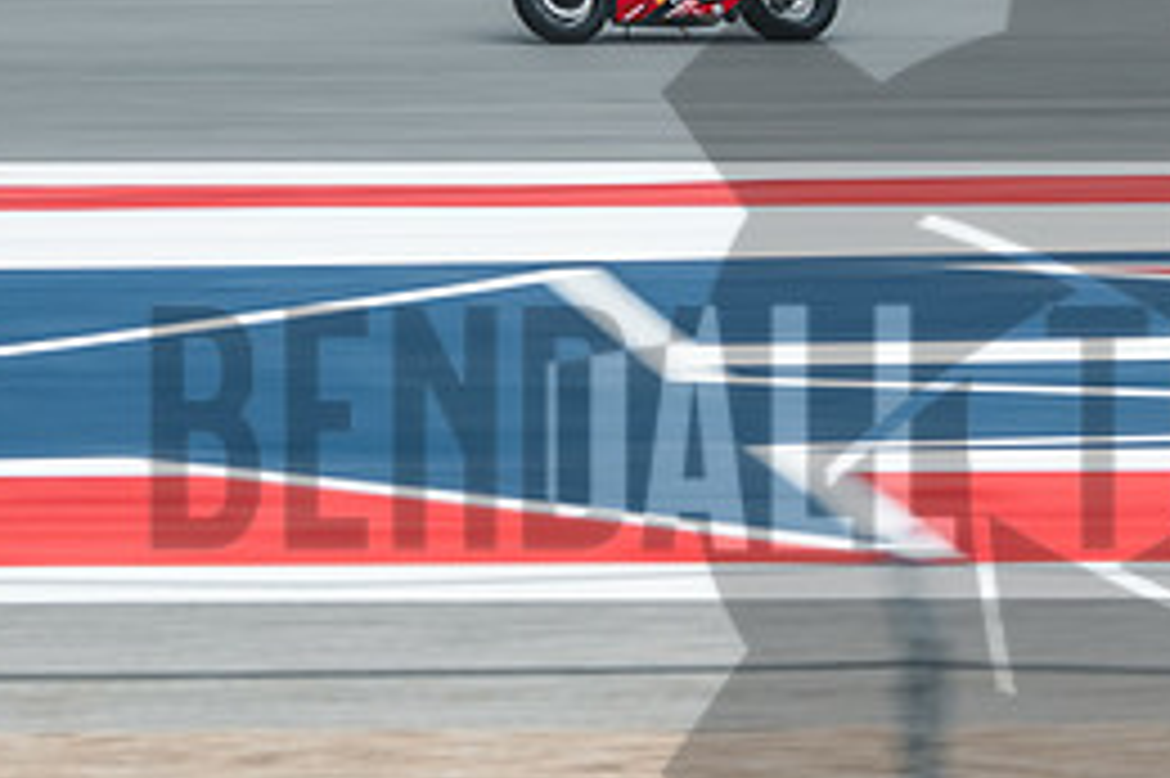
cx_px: 937
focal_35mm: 784
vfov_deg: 1.8
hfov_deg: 2.6
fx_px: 25463
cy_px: 323
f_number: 3.2
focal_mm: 200
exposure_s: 1/80
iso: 160
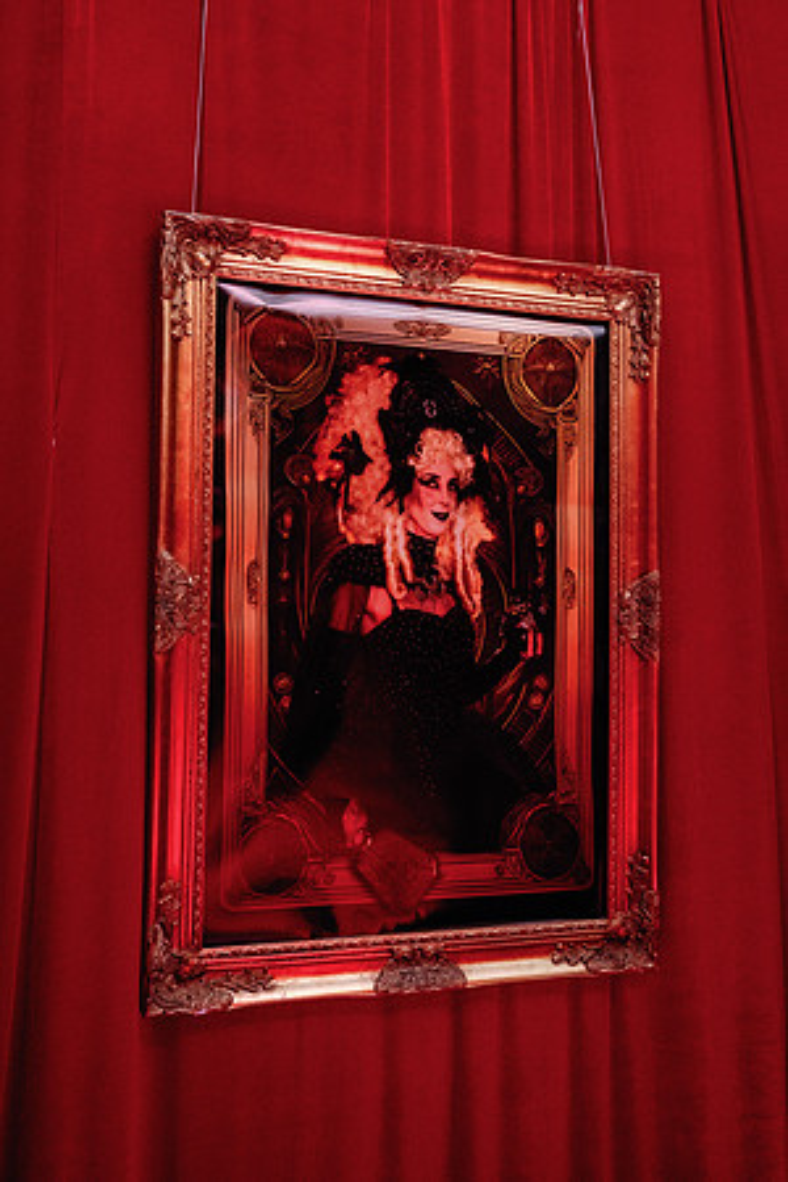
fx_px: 1018
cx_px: 394
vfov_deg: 60.3
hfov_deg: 42.3
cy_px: 591
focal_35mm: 31
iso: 3200
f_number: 5.6
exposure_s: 1/60
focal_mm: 20.6
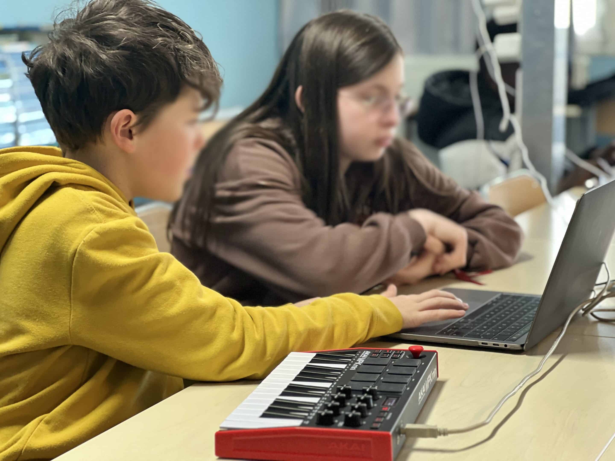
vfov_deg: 19.1
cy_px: 230
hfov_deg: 25.3
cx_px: 308
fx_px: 1368
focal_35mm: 77
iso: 400
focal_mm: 9
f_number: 2.8
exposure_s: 1/25
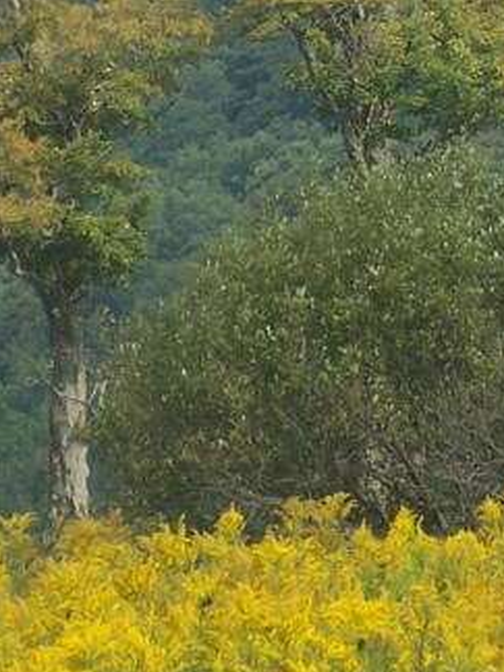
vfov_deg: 3.4
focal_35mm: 585
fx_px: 11357
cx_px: 1027
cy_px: -148
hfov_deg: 2.5
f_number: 3.2
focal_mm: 23.1
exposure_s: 1/1000
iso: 80
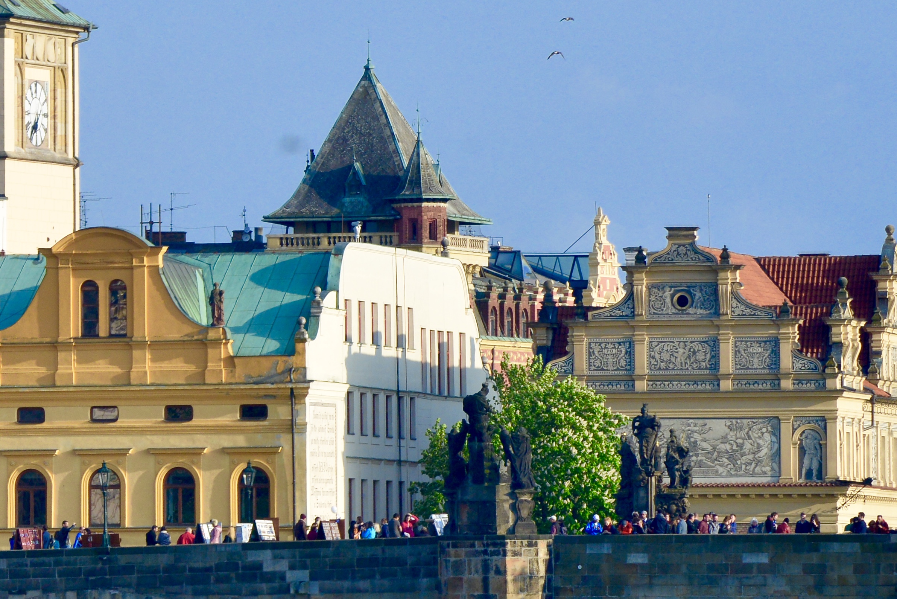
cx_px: -105
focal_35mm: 463
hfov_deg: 4.4
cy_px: 183
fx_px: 11539
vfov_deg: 3.0
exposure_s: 1/500
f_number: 11
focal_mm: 150
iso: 500
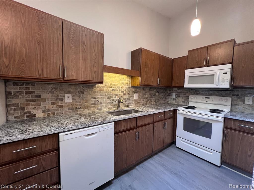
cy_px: 95
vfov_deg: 89.9
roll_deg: -1.1
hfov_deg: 106.2
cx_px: 127
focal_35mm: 13
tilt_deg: -3.5
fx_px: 95
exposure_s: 1/60
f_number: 1.8
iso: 250
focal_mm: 1.57
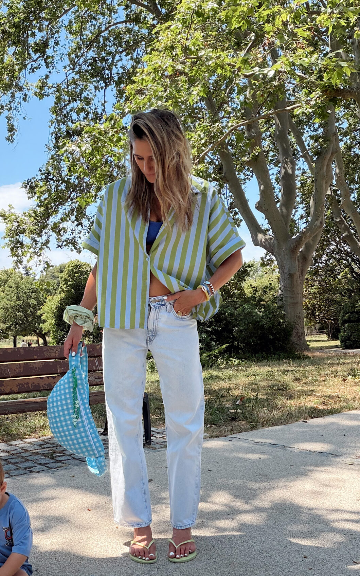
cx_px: 125
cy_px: 319
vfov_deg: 53.9
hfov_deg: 35.1
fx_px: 565
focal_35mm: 36
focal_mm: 2.71
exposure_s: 1/705
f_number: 1.9
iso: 40
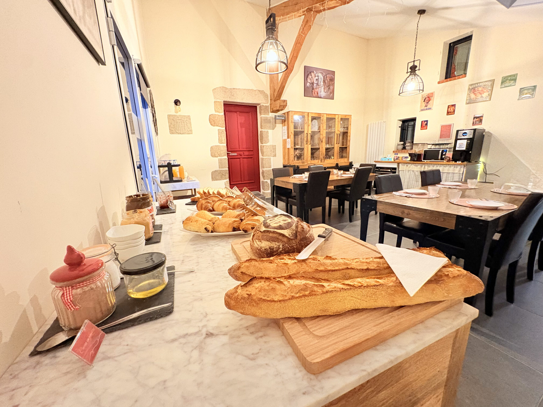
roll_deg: +1.8
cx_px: 272
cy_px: 204
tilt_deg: -12.1
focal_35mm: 14
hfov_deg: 102.1
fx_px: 220
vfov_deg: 85.7
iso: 1000
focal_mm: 2.22
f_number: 2.2
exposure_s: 1/33
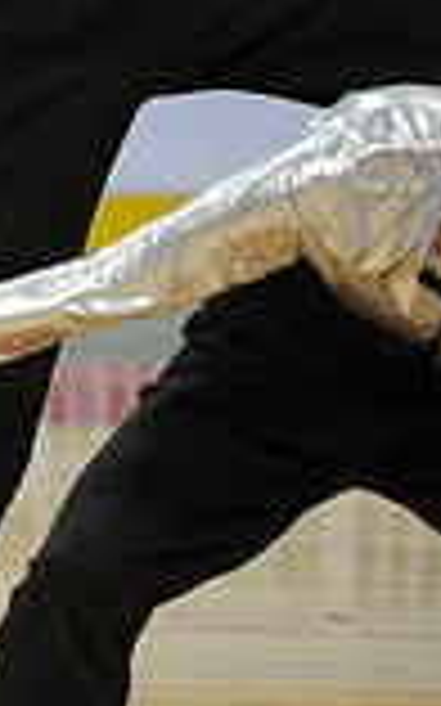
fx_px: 14108
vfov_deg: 2.9
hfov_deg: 1.8
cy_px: 108
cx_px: -806
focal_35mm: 733
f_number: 3.2
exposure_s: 1/640
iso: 5000
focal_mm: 195
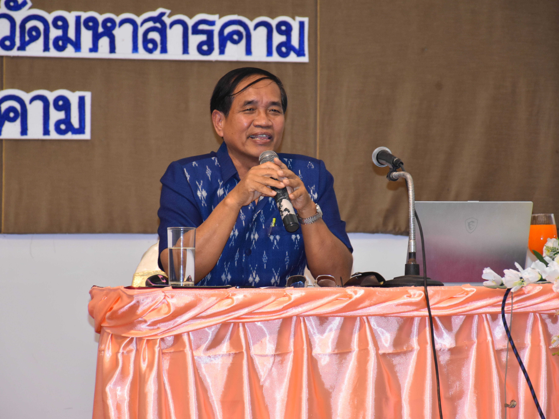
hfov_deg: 10.5
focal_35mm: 189
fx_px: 3052
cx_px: 283
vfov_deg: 7.9
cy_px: 210
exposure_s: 1/80
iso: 800
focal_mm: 116
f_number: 5.6
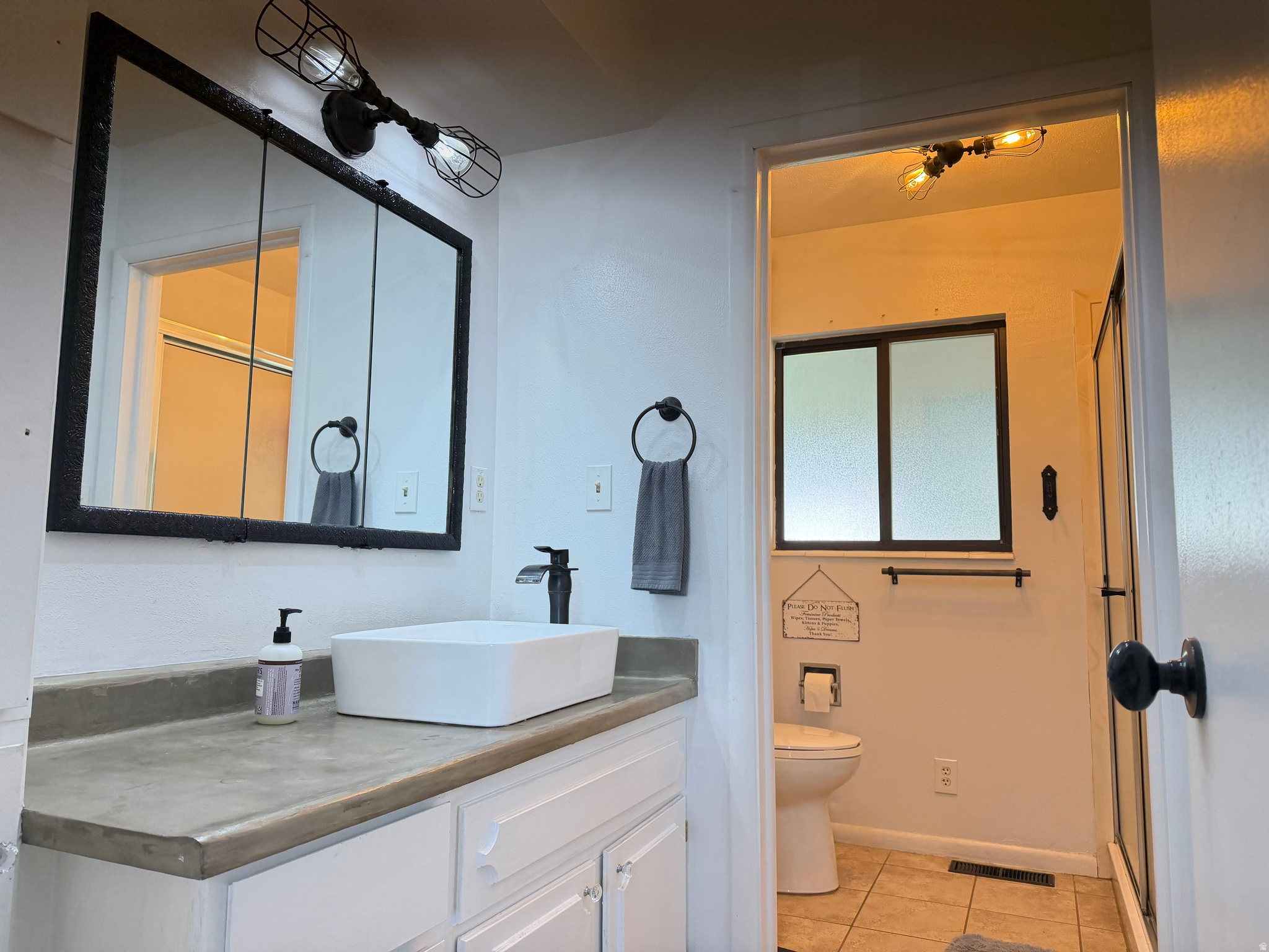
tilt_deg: +7.7
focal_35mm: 24
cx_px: 634
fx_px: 880
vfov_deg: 56.8
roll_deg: +0.4
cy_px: 476
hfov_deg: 71.6
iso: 200
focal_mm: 6.76
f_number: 1.78
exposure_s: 1/233
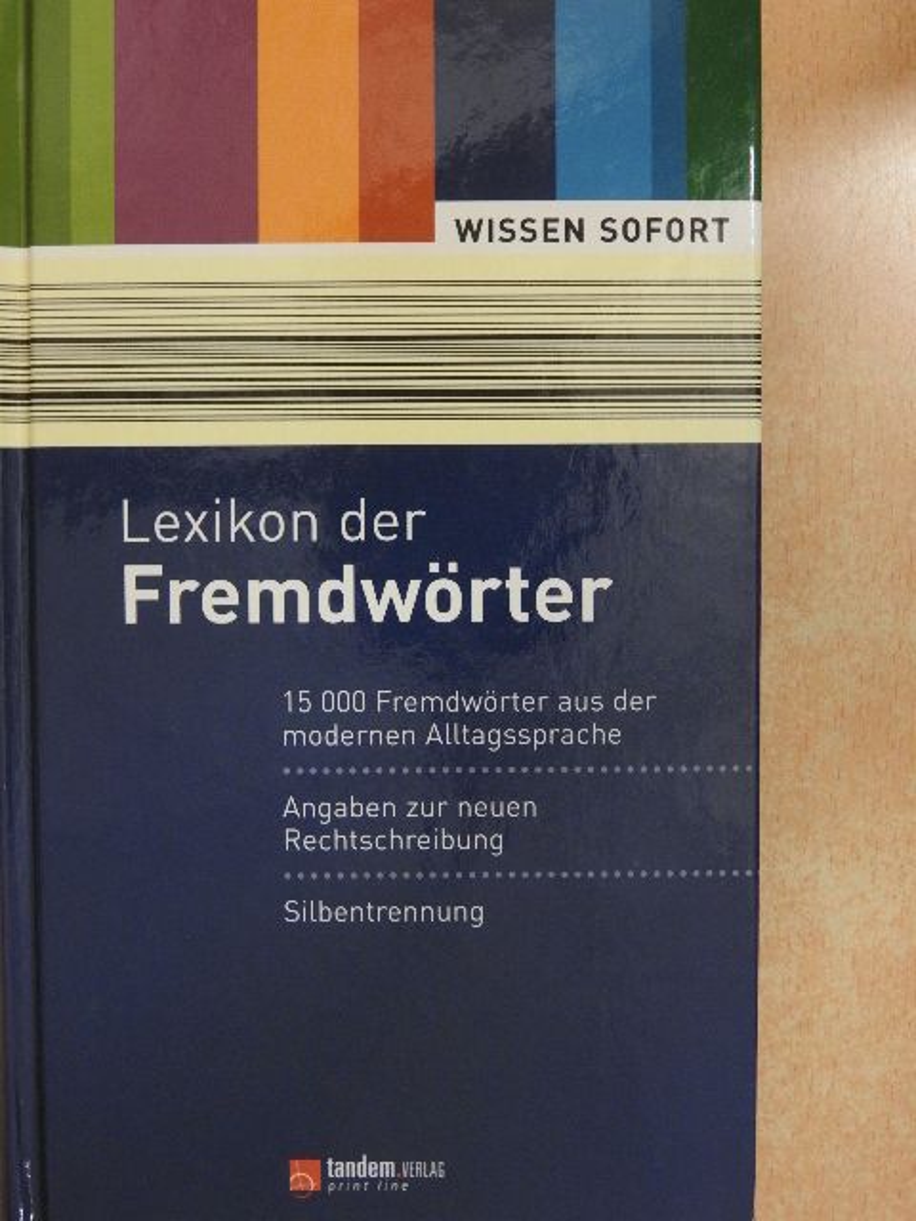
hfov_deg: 26.6
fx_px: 1941
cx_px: 458
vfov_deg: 34.9
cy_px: 610
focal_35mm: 55
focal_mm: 9.9
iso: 400
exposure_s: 1/8
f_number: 4
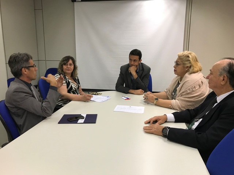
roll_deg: +1.3
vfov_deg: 49.7
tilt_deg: -12.2
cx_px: 117
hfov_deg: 63.4
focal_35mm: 28
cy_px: 88
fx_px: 189
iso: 32
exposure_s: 1/30
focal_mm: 3.99
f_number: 1.8
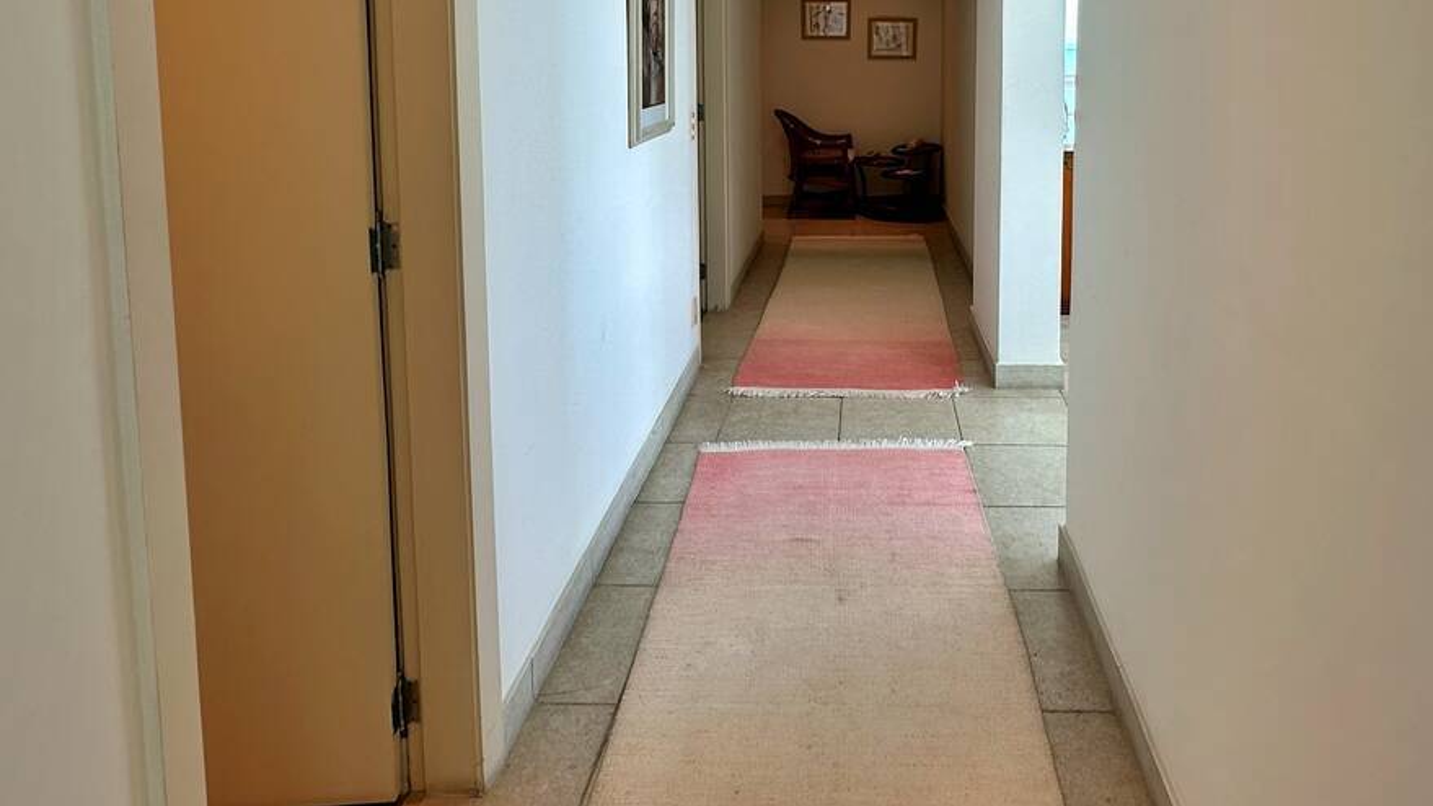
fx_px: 950
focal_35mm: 25
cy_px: 122
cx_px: 835
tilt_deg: -4.5
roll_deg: +0.0
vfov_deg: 43.1
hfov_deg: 73.5
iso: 50
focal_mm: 2.22
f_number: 2.2
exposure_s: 1/120
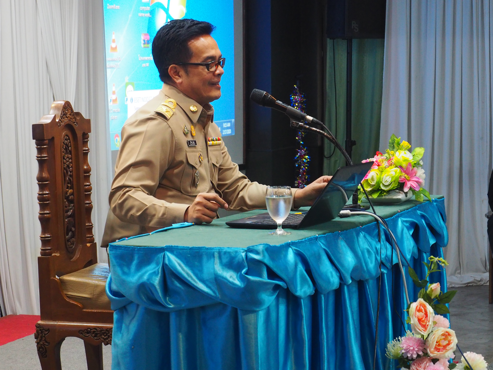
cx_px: 246
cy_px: 185
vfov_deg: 14.8
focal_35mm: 100
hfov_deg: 19.6
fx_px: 1424
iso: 1600
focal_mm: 50
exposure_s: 1/20
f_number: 6.3
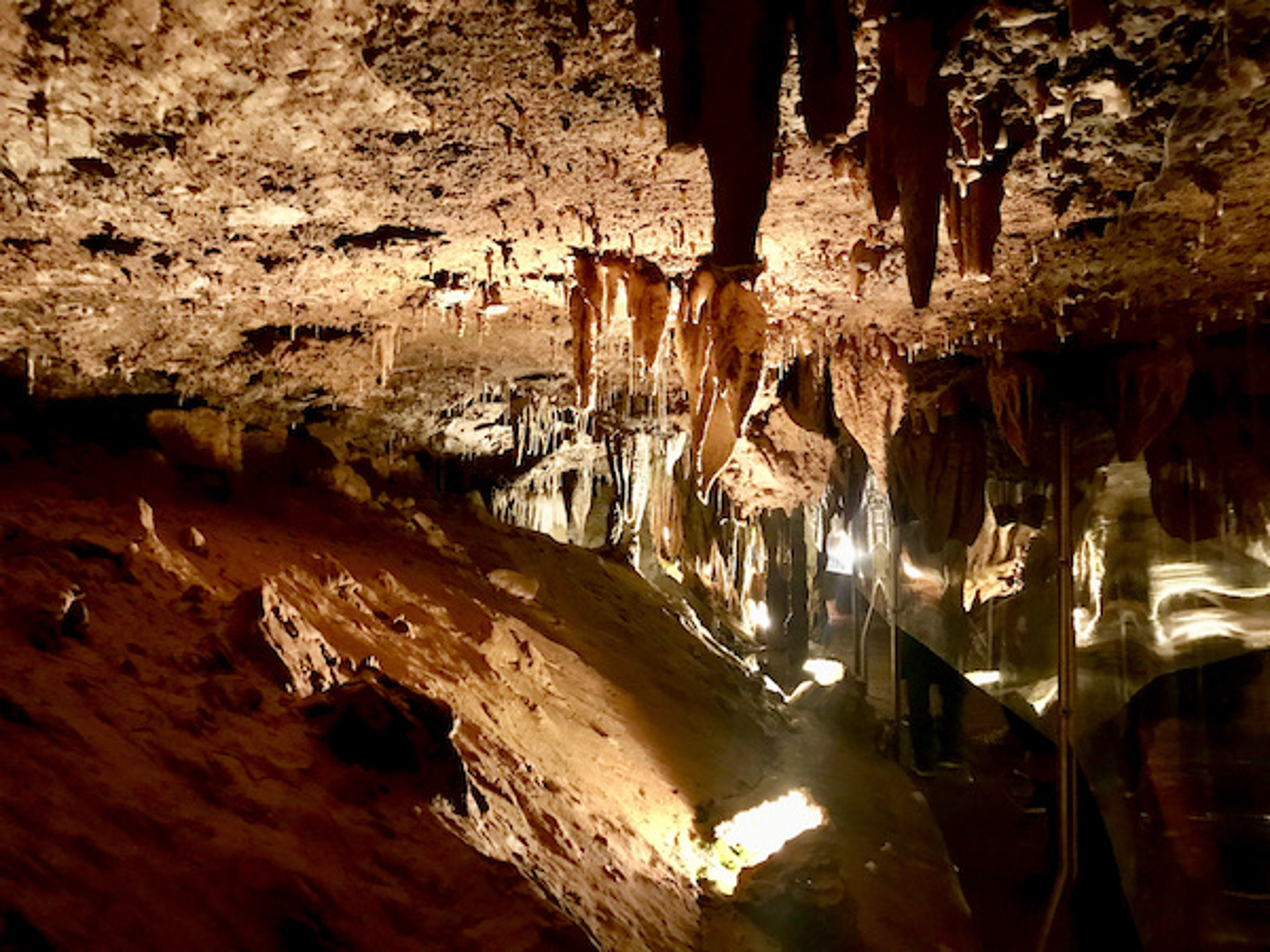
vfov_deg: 49.7
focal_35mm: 28
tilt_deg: +1.0
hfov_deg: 63.4
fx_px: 1027
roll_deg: +0.6
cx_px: 635
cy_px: 476
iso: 100
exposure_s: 1/5
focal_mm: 3.99
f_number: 1.8
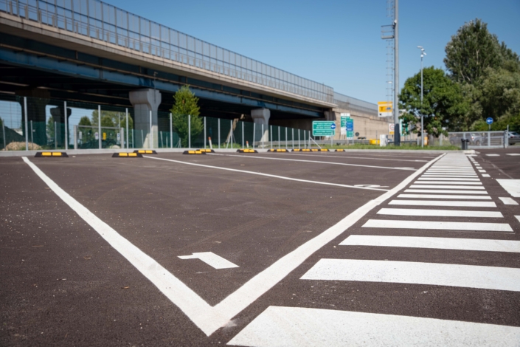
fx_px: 706
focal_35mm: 49
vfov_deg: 27.6
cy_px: 174
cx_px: 260
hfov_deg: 40.4
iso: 125
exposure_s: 1/800
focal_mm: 48.9
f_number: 6.3
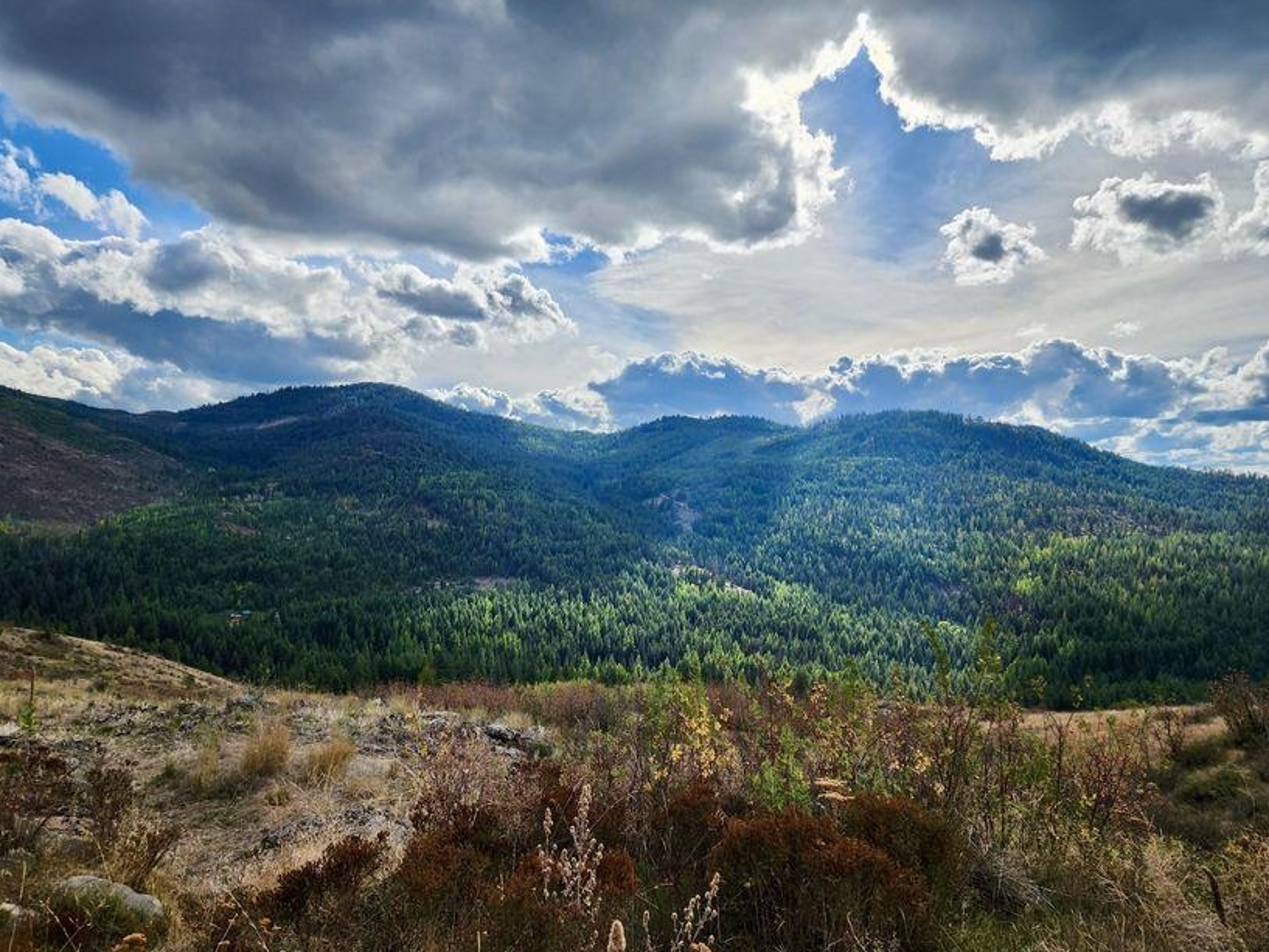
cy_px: 488
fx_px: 880
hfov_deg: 71.6
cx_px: 614
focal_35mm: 24
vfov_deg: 56.8
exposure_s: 1/1311
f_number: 1.8
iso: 12
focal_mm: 6.4
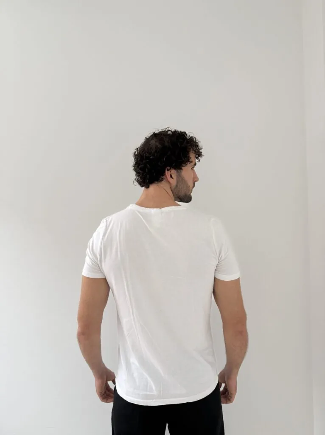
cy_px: 218
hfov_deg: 56.7
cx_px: 162
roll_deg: +1.7
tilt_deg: -0.6
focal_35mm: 24
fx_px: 301
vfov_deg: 71.6
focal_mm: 6.76
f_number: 1.78
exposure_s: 1/121
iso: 200
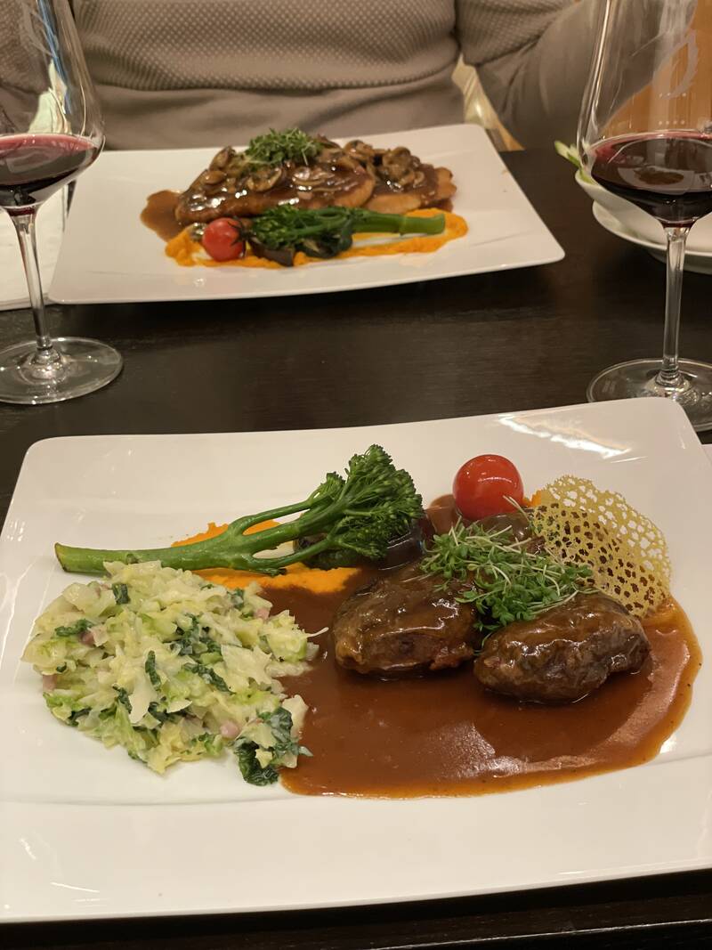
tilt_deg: -30.1
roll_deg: +4.4
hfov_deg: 28.0
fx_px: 1426
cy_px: 475
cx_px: 356
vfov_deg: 36.8
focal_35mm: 52
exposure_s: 1/33
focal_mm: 6
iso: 250
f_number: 2
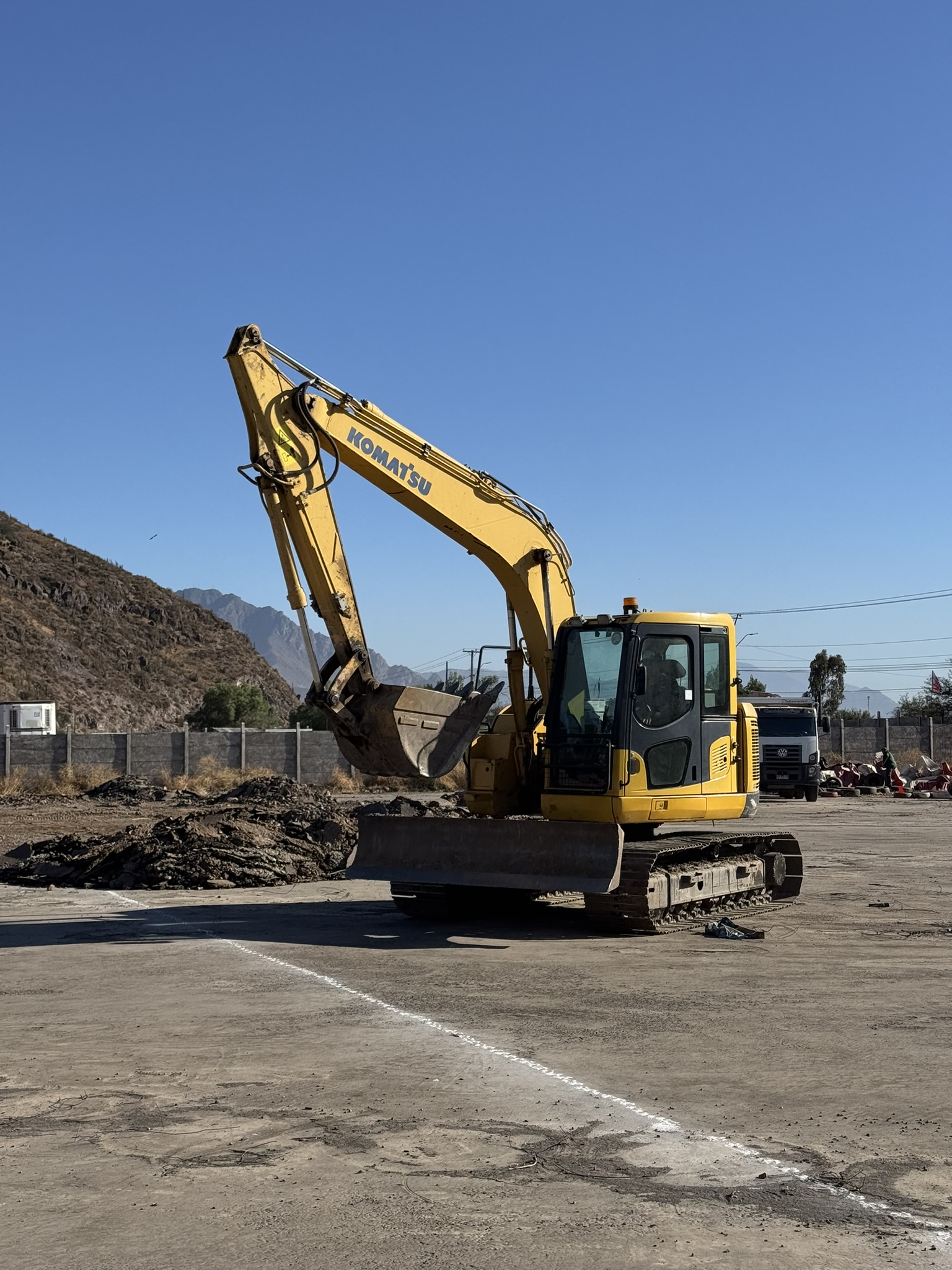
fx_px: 1760
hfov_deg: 30.3
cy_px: 635
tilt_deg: +3.1
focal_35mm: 48
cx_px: 476
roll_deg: -0.3
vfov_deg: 39.7
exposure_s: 1/5376
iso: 64
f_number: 1.78
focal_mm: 6.76
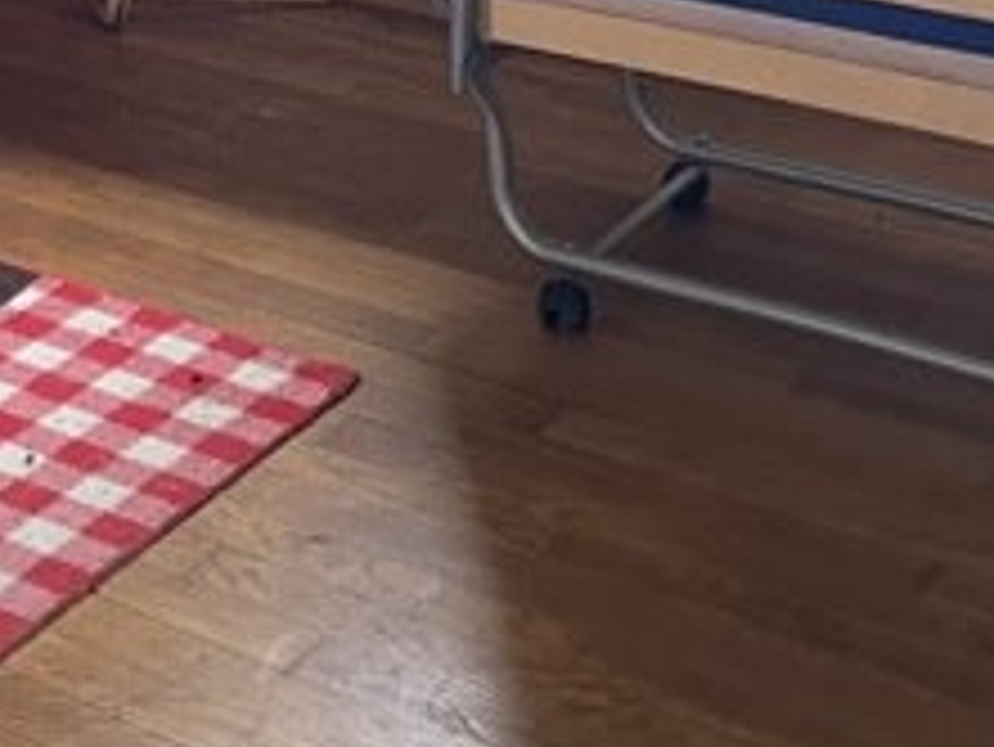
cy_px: -464
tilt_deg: -10.8
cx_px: -220
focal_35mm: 94
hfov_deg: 19.5
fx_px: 2701
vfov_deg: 14.4
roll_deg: +3.8
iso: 125
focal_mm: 4.2
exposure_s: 1/67
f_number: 1.6
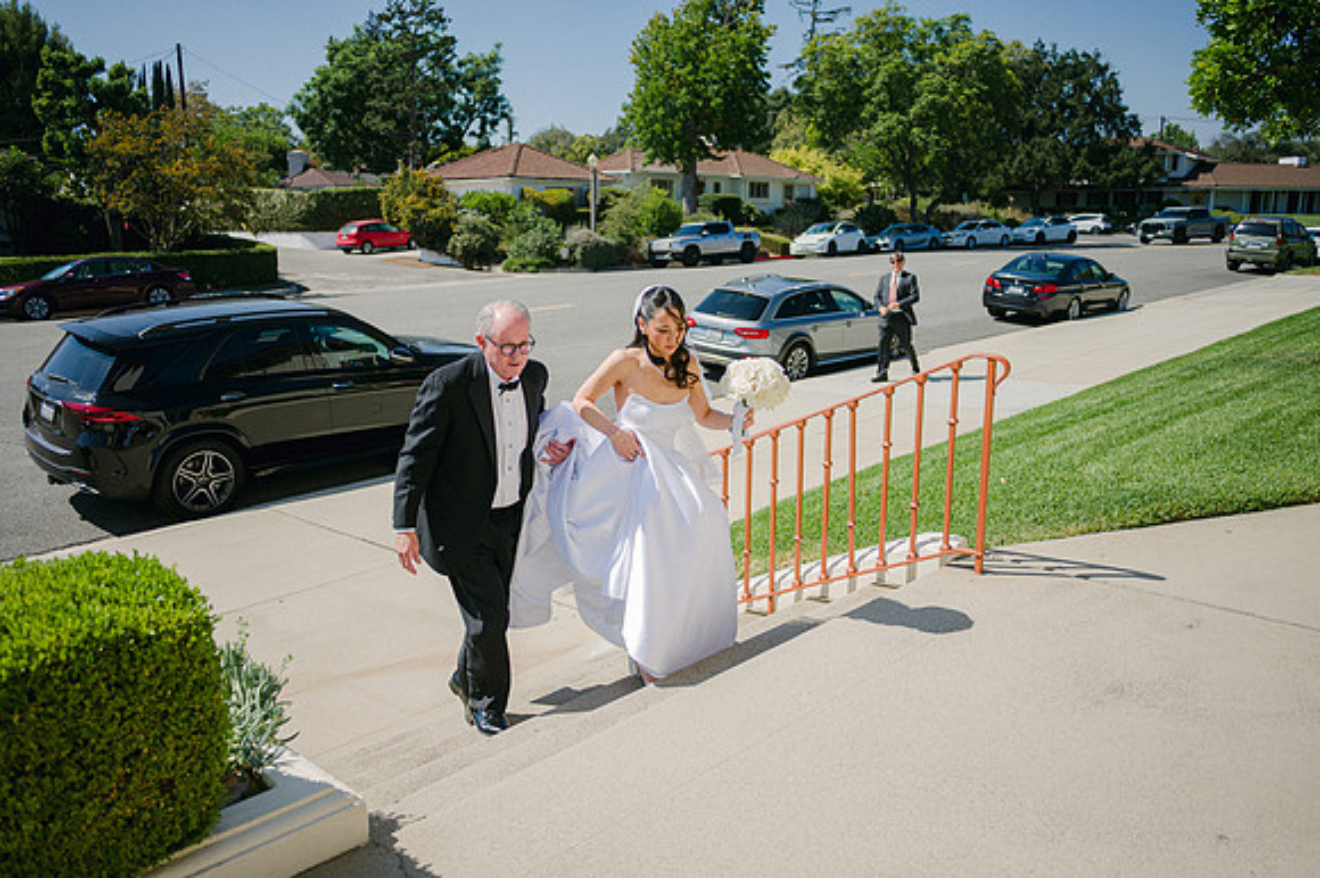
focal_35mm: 28
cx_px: 660
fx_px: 1026
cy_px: 439
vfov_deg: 46.4
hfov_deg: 65.5
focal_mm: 28
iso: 100
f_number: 2.8
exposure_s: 1/2000
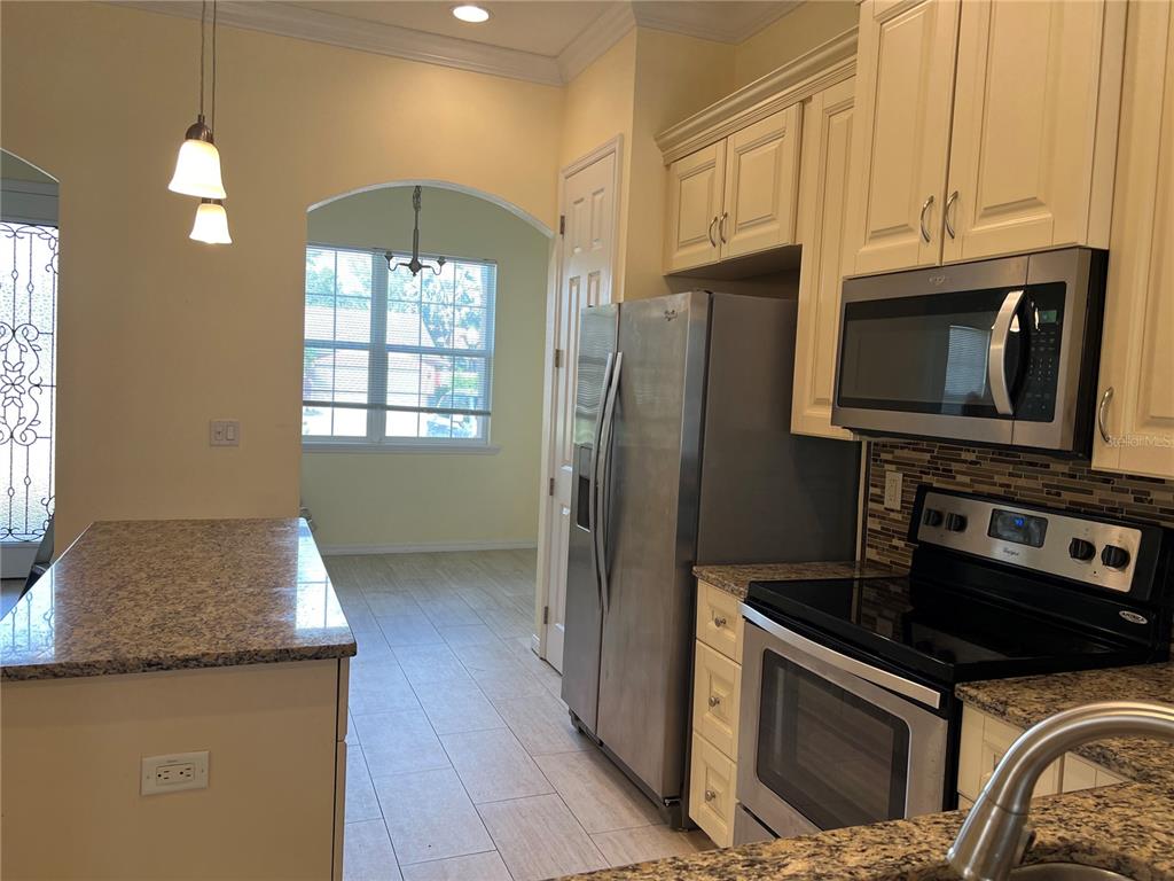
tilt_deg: -3.6
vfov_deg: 53.1
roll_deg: -2.4
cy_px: 440
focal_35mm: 26
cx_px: 587
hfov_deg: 67.3
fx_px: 882
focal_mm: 5.7
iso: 50
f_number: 1.5
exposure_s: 1/120
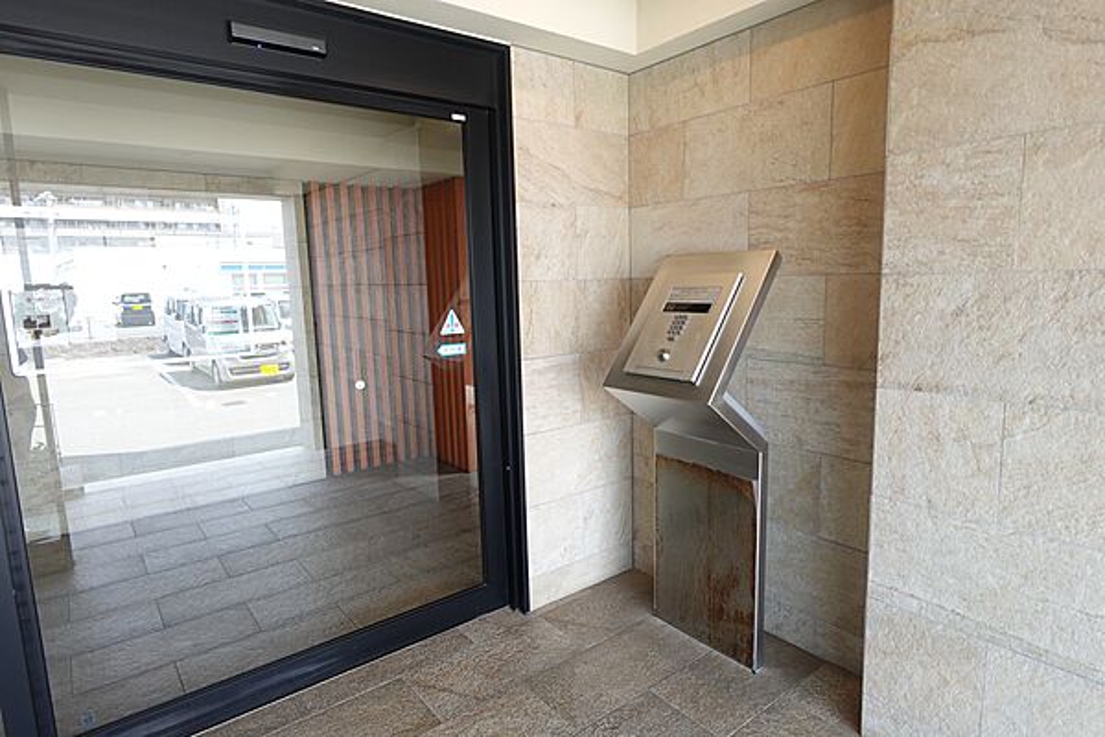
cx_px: 552
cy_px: 368
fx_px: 614
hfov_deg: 84.0
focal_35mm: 20
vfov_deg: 61.9
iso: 125
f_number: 2
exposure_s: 1/80
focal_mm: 7.6
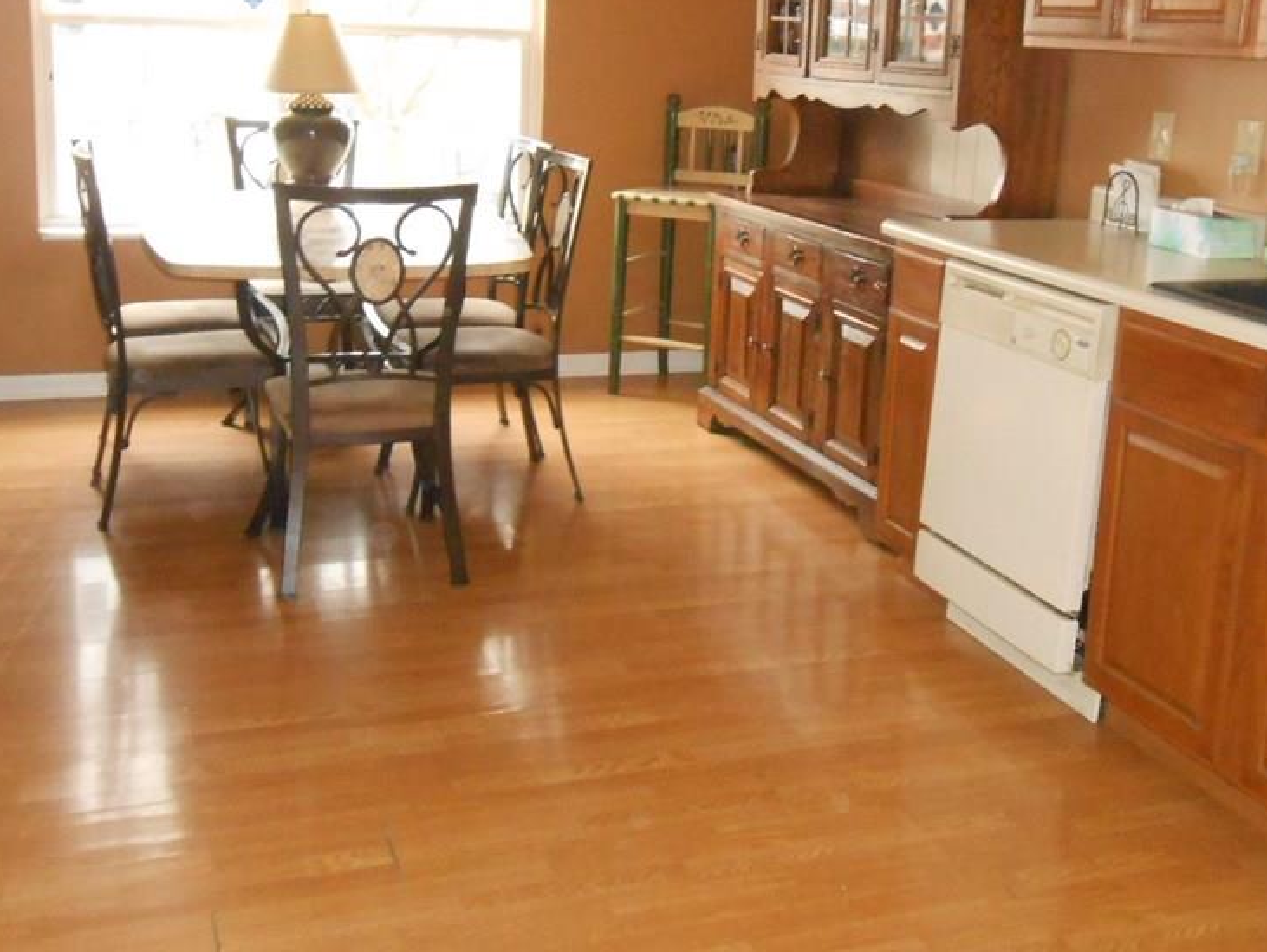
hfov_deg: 44.8
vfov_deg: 34.2
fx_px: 1538
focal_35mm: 42
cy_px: 342
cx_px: 655
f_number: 3.8
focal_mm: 5.3
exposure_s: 1/25
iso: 800
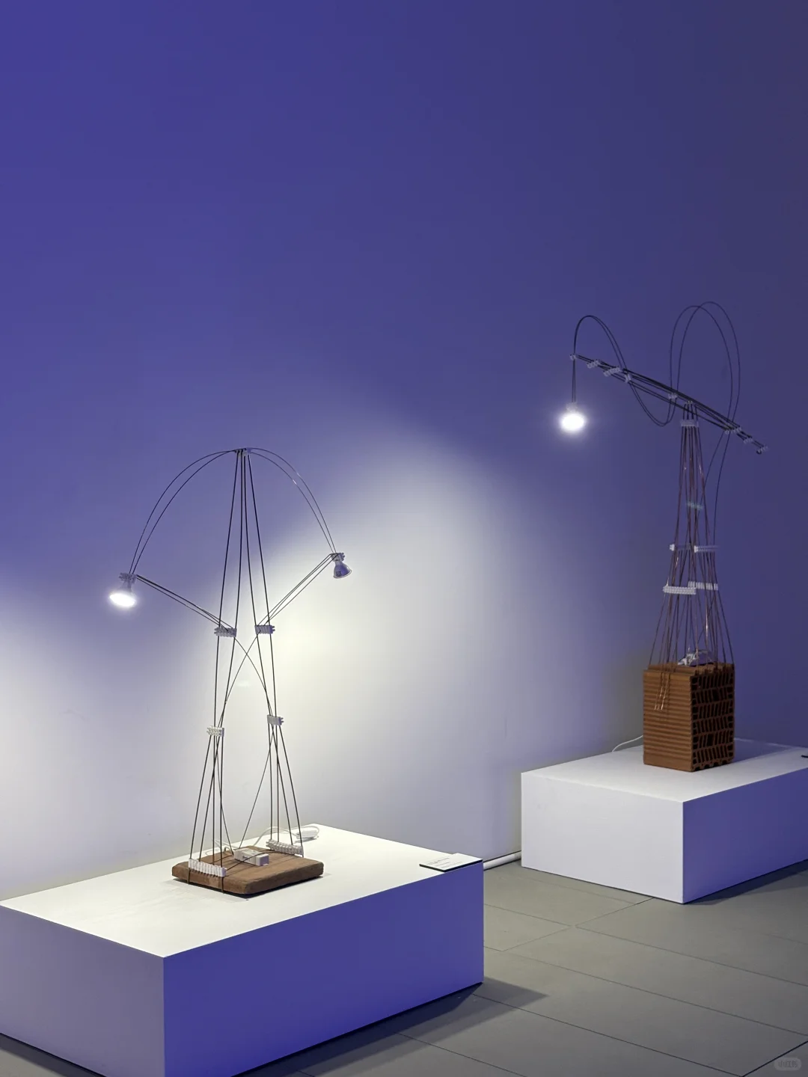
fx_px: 1618
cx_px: 404
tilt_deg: -3.3
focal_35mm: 52
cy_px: 538
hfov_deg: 28.0
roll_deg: +0.0
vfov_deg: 36.8
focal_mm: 5.96
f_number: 1.6
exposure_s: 1/50
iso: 50
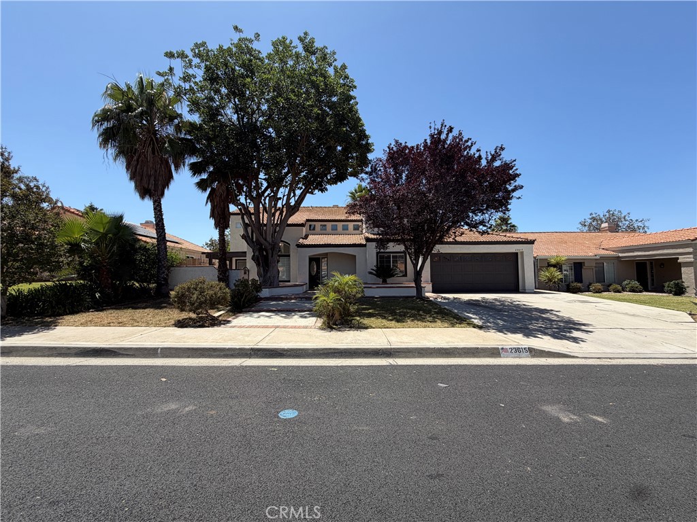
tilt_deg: +4.9
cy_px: 261
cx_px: 348
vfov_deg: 85.7
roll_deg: +0.9
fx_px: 282
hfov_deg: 102.1
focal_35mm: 14
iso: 25
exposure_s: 1/770
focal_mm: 2.22
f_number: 2.2
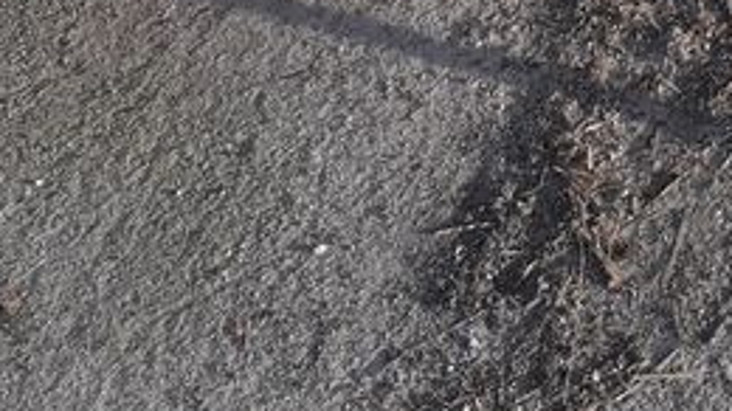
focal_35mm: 113
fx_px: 2192
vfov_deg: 9.9
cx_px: 904
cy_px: -428
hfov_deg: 17.9
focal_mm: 3.6
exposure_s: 1/263
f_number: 1.9
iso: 40
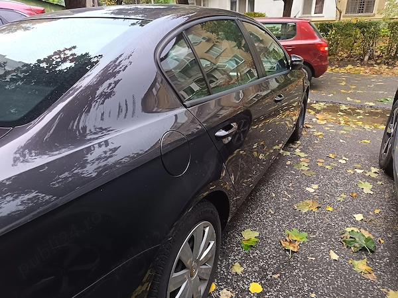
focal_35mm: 24
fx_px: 276
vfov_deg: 56.8
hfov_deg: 71.6
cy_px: 149
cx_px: 199
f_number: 1.75
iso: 1194
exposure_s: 1/100
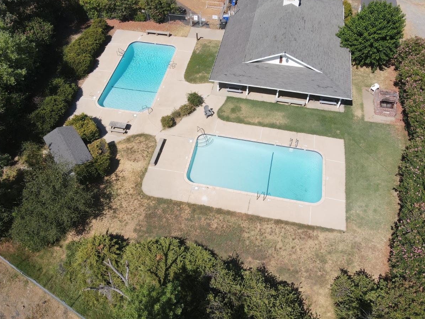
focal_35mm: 30
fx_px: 368
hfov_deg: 59.9
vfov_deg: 46.8
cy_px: 155
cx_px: 204
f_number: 2.8
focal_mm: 4.5
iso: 100
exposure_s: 1/725
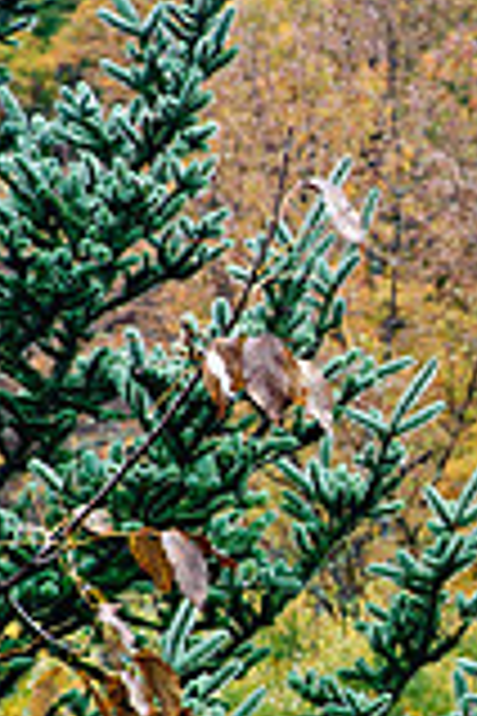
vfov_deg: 3.9
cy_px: 563
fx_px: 10394
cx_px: 601
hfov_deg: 2.6
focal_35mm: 523
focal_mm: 185
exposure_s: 1/2.5
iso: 200
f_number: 16
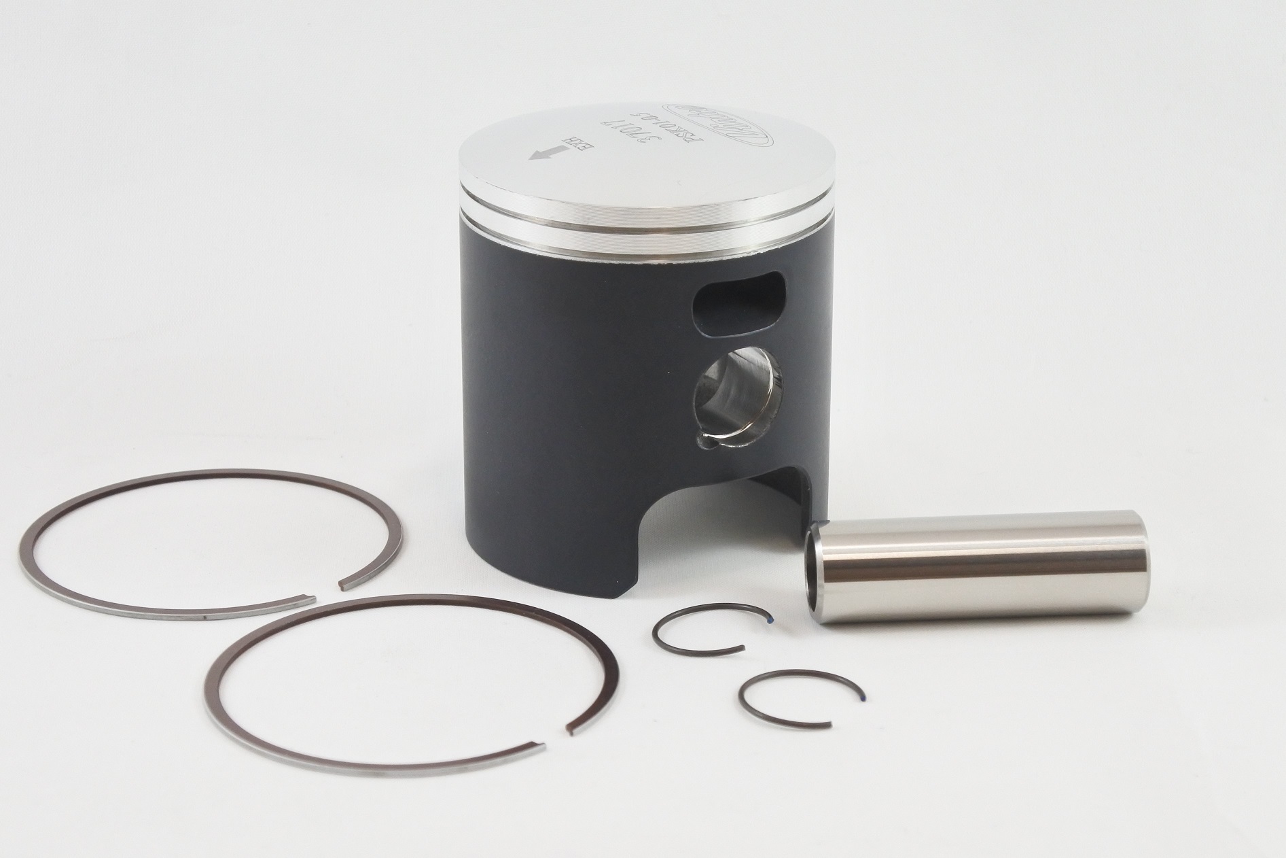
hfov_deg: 33.4
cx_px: 643
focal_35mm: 60
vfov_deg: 22.6
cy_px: 429
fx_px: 2143
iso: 560
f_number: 4.8
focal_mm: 22.3
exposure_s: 1/125
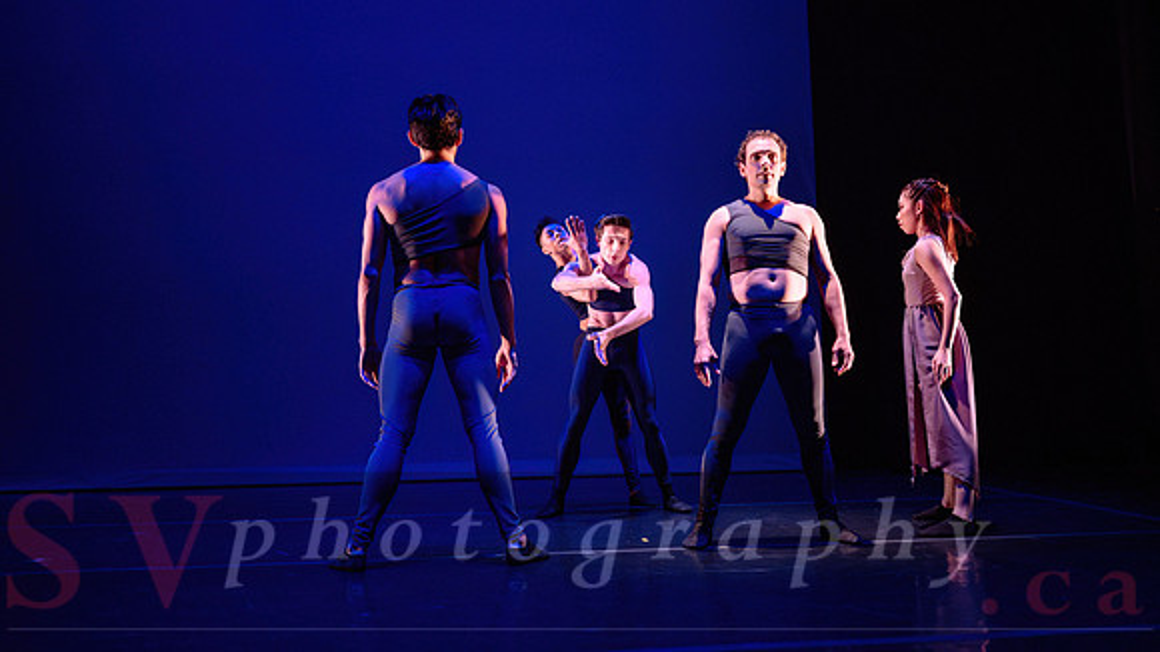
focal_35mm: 32
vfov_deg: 37.1
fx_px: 970
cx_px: 665
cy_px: 348
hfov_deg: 61.5
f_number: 1.4
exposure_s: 1/320
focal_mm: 24
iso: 1000
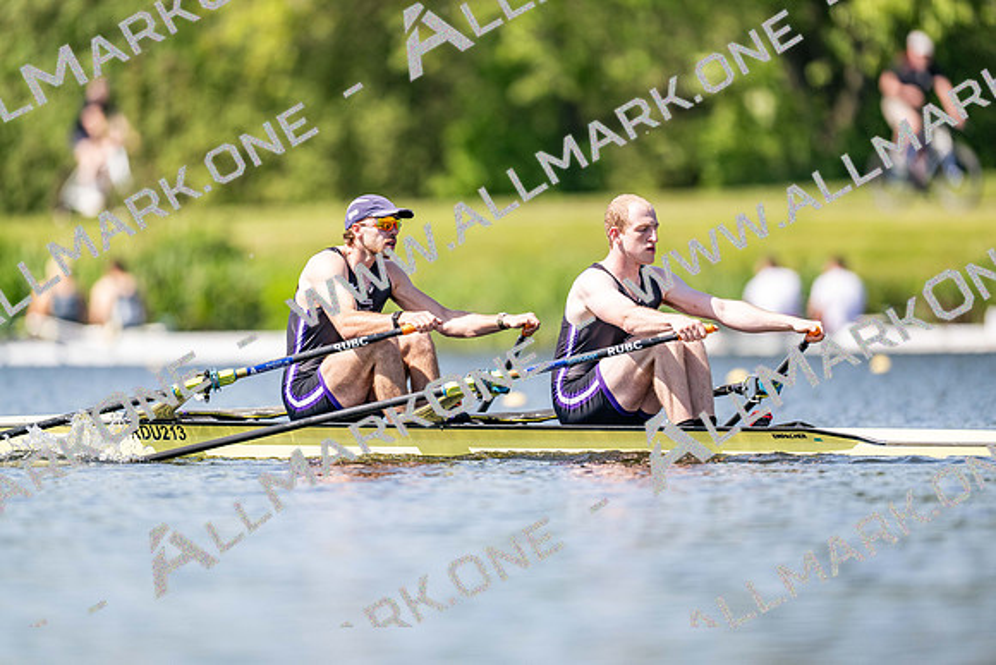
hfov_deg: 3.4
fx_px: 16603
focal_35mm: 600
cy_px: 332
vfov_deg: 2.3
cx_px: 498
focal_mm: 600
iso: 400
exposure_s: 1/2500
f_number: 4
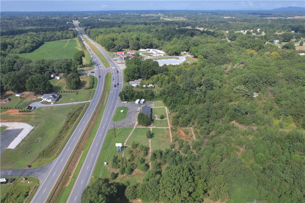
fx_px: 186
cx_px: 152
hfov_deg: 78.6
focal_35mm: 22
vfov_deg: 57.2
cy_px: 102
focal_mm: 8.38
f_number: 2.8
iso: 100
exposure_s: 1/2000
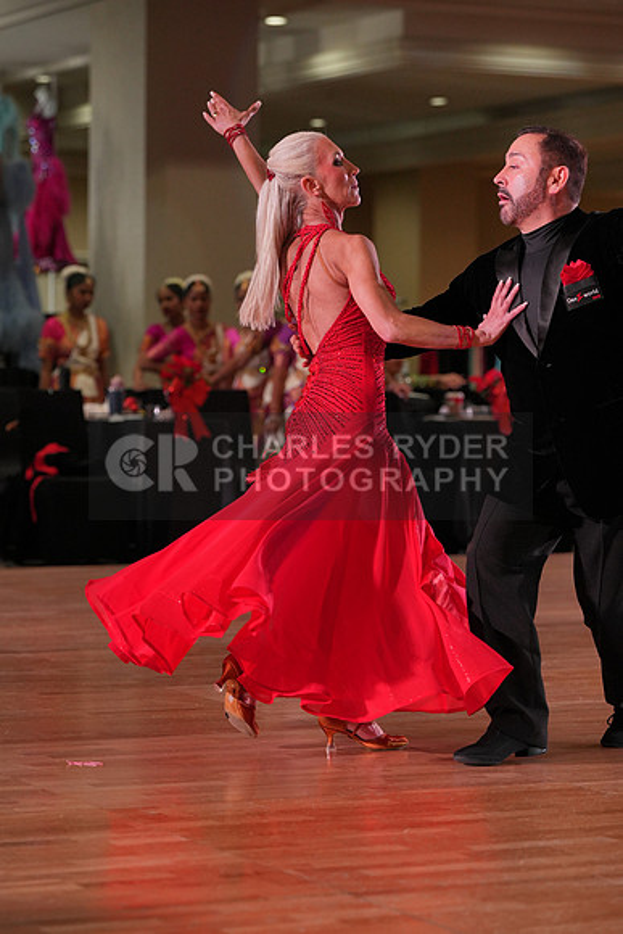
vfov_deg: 18.8
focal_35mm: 109
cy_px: 467
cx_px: 312
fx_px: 2828
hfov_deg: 12.6
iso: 1600
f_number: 4
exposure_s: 1/500
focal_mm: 109
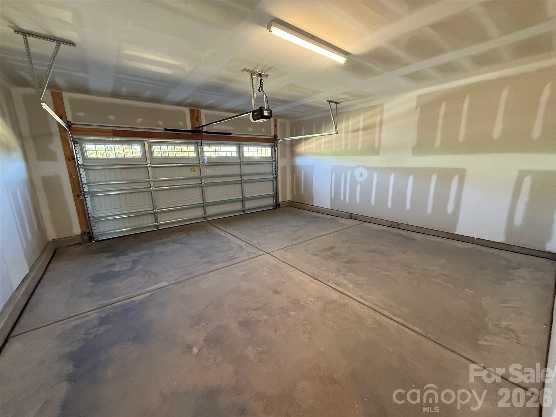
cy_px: 208
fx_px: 225
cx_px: 278
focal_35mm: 14
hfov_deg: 102.1
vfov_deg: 85.7
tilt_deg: -10.9
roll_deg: +1.0
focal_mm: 2.22
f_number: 2.2
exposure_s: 1/120
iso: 500
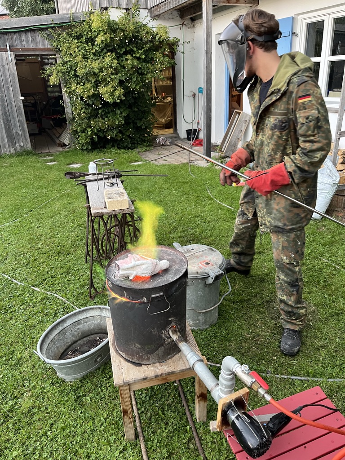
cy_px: 230
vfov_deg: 67.3
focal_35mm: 26
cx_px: 172
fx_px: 346
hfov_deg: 53.1
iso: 160
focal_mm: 5.1
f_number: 1.6
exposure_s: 1/60
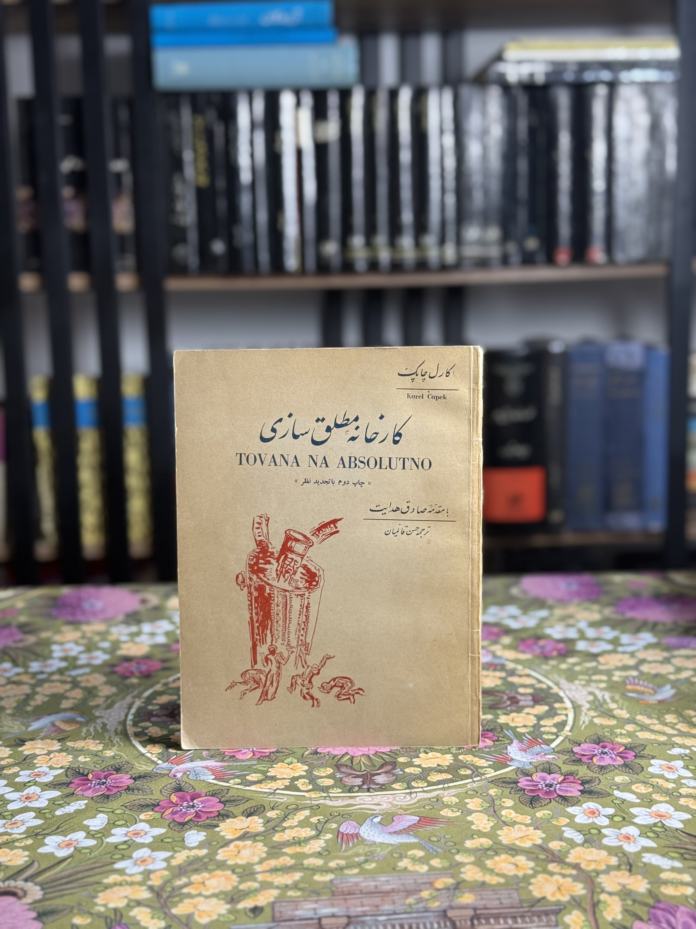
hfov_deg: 30.3
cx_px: 348
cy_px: 464
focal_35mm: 48
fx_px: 1287
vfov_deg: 39.7
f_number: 1.78
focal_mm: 6.76
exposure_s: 1/100
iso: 100
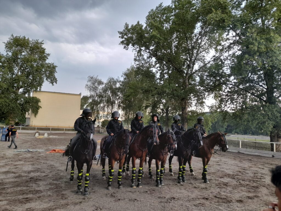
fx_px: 203
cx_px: 140
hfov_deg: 69.4
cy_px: 106
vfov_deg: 54.9
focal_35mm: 25
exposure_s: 1/50
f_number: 2
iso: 32
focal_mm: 4.6
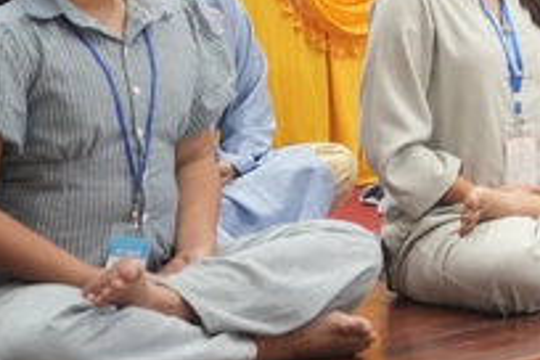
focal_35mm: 167
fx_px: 2505
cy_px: -379
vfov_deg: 7.8
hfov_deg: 11.3
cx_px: 1007
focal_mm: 35
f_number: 2.5
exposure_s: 1/160
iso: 2000
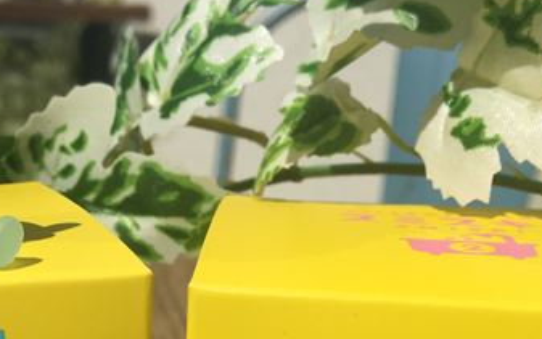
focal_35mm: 73
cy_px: 435
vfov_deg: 16.9
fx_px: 1079
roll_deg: -1.3
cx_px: 154
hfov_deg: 27.9
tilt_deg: -20.6
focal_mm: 4.15
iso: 25
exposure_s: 1/4525
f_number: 2.2
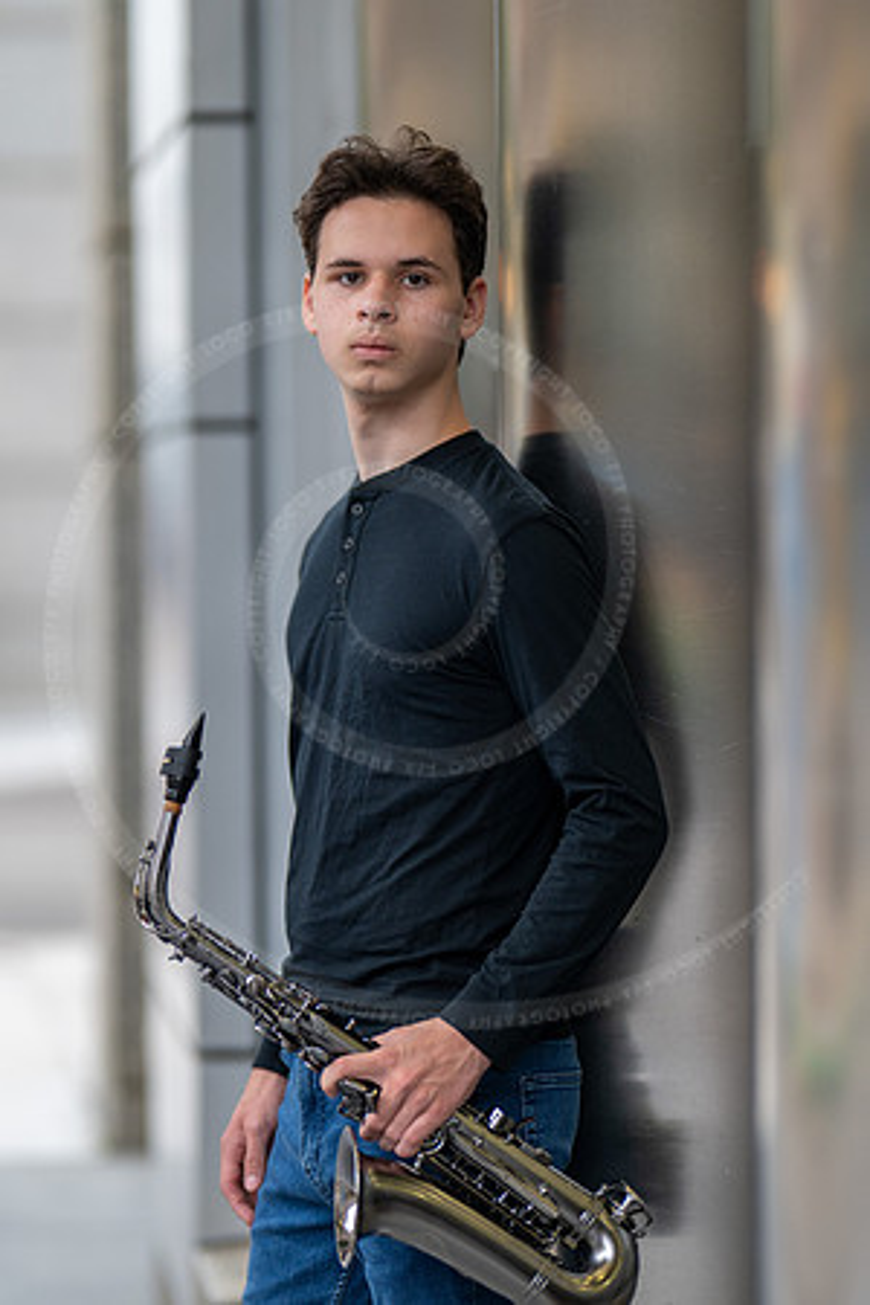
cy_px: 652
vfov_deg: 16.1
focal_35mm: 127
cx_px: 435
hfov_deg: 10.8
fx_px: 4603
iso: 250
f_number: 1.2
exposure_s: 1/640
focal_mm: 85
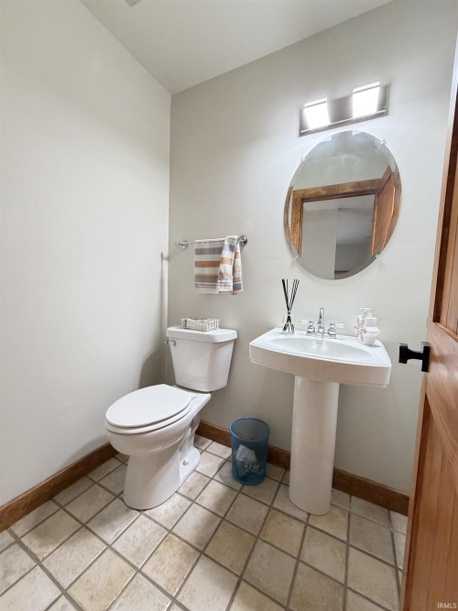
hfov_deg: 85.7
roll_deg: -2.2
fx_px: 247
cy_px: 306
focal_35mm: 14
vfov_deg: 102.1
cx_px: 229
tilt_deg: -4.8
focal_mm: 2.22
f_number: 2.2
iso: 400
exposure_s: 1/60
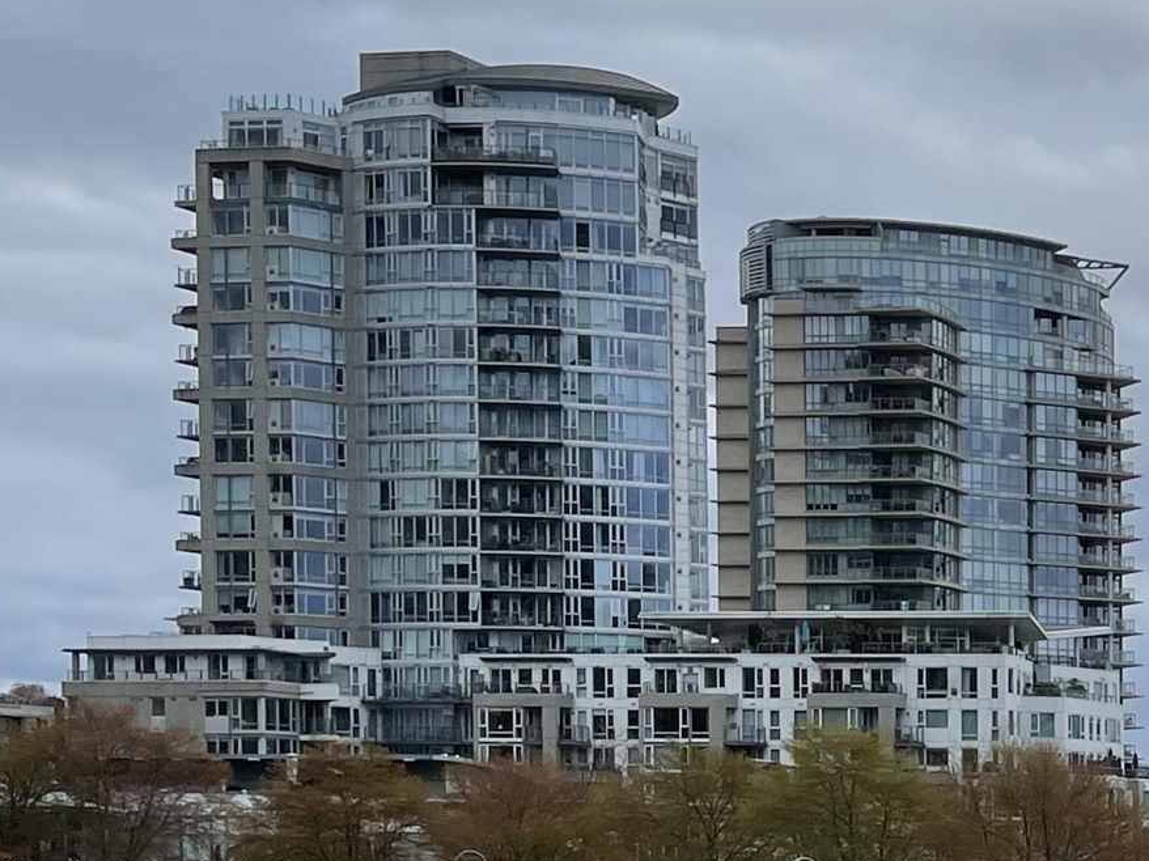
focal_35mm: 91
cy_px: 1013
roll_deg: -0.3
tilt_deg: -2.4
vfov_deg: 15.7
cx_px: 1853
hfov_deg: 18.4
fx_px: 3020
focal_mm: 4.2
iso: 32
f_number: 1.6
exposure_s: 1/4292
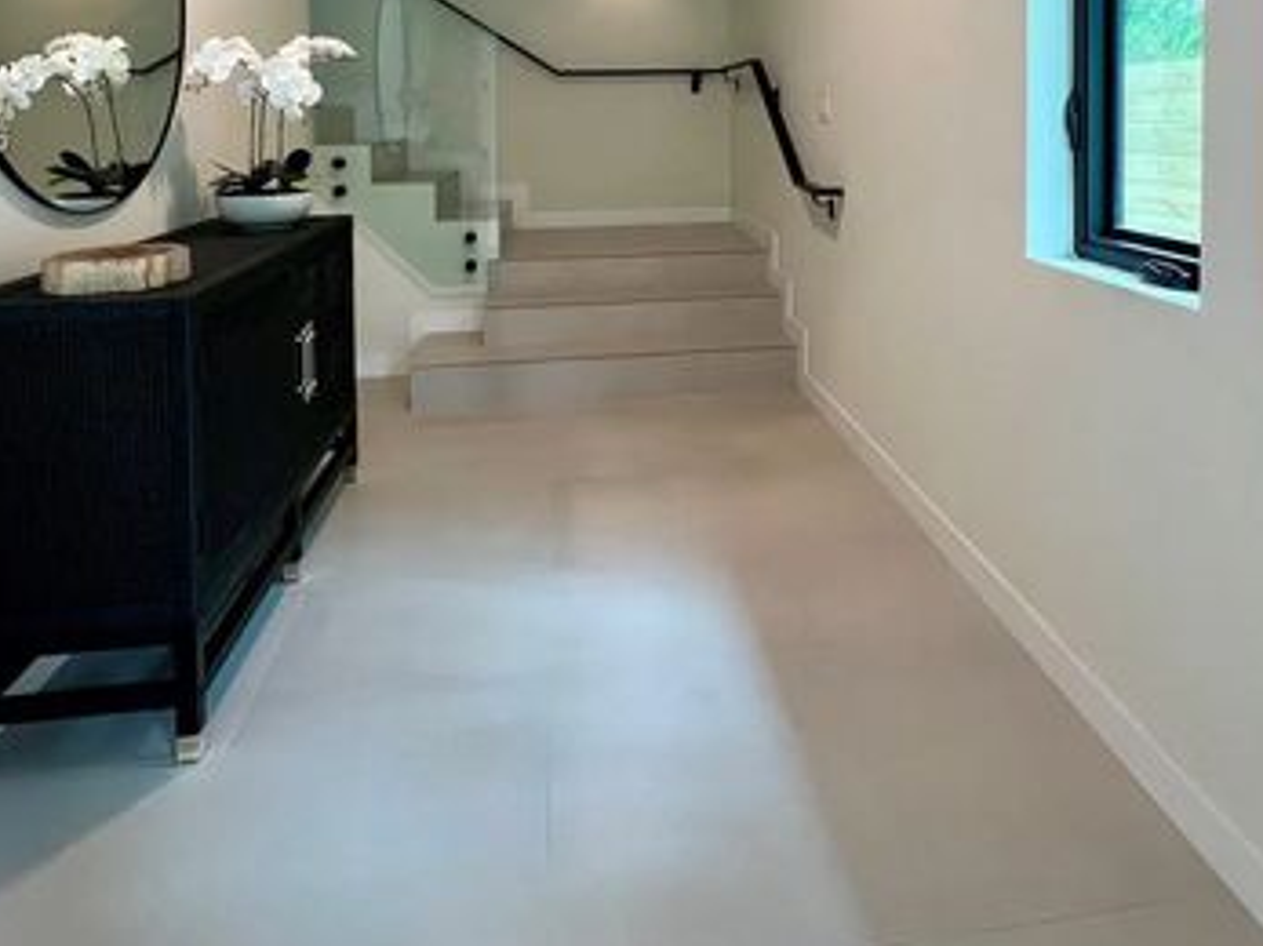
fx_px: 875
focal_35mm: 24
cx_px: 721
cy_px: 142
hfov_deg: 71.2
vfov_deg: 51.8
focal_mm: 1.57
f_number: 1.8
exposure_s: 1/120
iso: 250
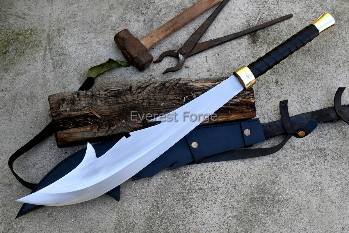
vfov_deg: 31.9
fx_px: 407
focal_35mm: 42
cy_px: 116
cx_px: 174
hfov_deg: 46.4
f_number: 5
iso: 200
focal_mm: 28
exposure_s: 1/250
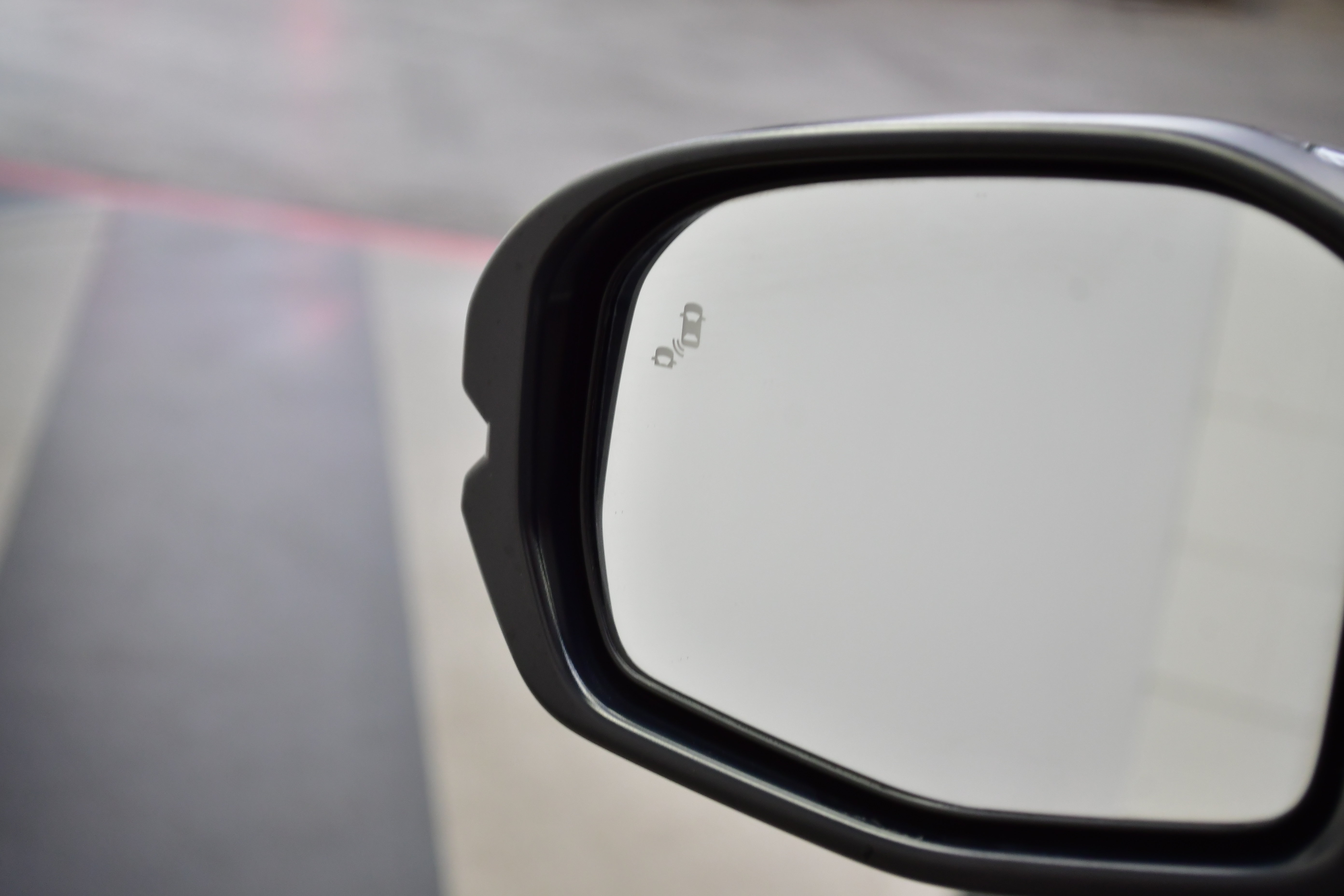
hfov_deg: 24.6
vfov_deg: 16.6
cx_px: 672
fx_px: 3080
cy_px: 448
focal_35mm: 82
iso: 720
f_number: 5.6
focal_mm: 55
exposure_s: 1/40
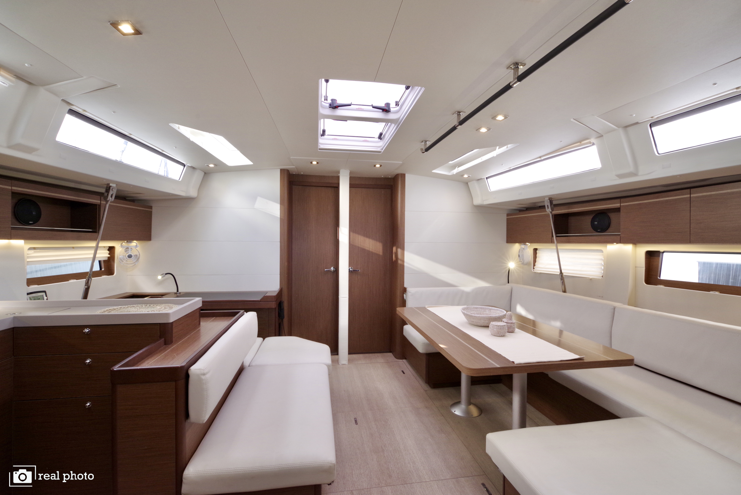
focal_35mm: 15
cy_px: 248
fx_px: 309
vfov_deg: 77.4
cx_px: 370
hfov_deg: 100.4
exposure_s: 1/40
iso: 1600
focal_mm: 15
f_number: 13
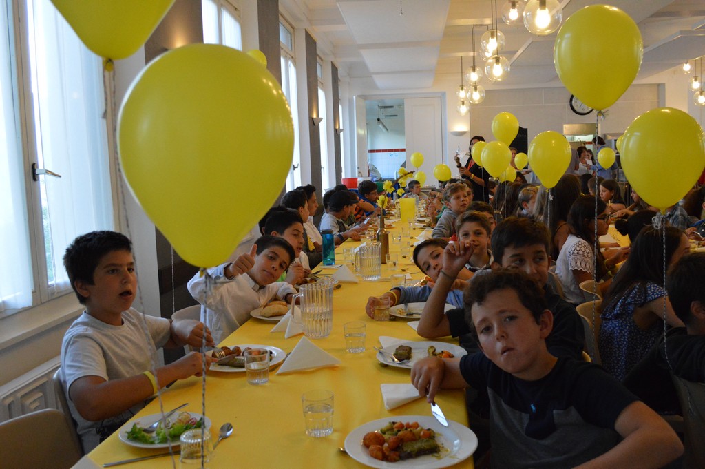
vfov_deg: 39.9
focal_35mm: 33
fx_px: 646
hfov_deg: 57.3
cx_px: 352
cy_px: 234
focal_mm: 22
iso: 3200
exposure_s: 1/250
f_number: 5.6
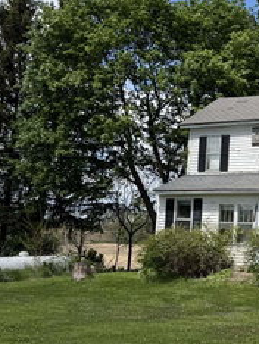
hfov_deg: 19.6
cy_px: 167
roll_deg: -2.3
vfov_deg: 27.7
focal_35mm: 70
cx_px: 325
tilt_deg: +7.4
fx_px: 697
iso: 80
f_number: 1.78
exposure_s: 1/3425
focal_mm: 6.76
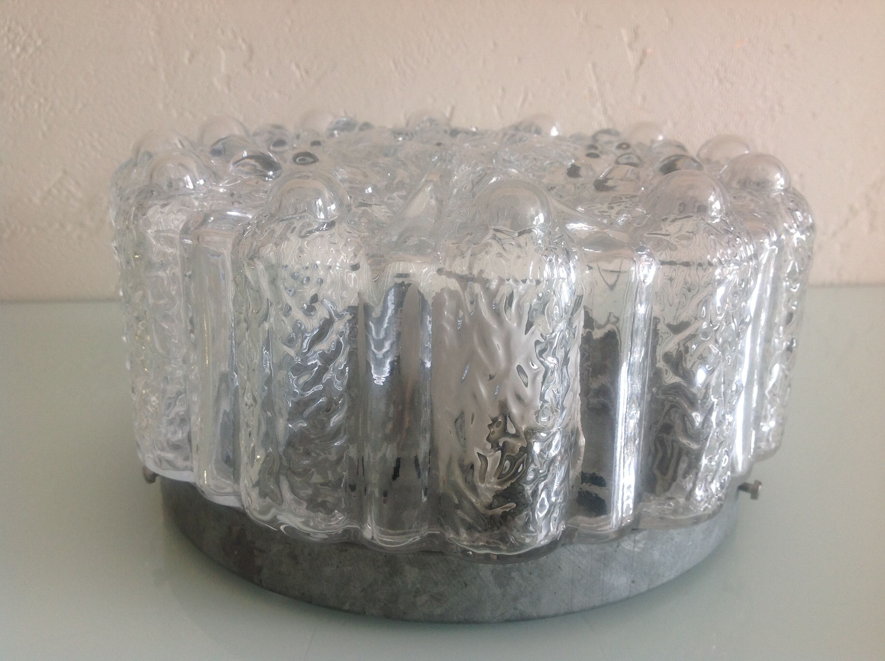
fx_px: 893
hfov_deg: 52.7
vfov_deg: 40.6
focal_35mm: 35
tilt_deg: -18.5
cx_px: 442
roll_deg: -1.4
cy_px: 330
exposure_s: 1/60
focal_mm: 4.28
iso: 50
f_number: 2.4
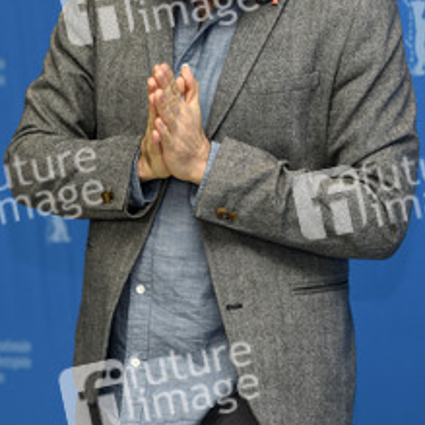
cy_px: 97
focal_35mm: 200
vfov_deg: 8.7
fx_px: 2778
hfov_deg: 8.7
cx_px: 215
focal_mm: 86
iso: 640
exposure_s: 1/320
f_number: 3.5
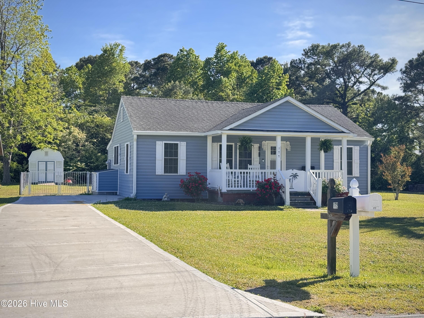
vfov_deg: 30.3
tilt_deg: +0.6
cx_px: 212
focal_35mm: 48
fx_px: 588
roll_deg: -0.9
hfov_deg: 39.7
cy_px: 159
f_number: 1.78
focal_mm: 6.76
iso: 64
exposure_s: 1/1339
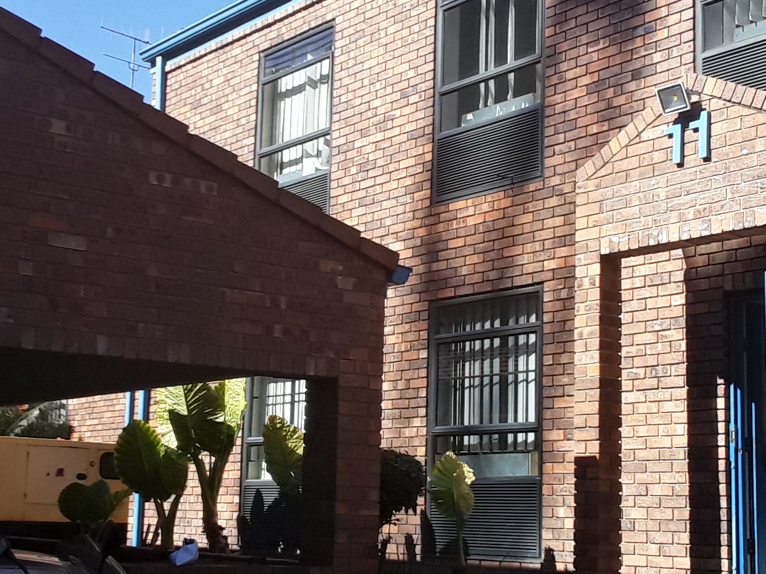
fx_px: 1372
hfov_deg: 31.2
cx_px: 376
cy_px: 282
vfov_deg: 23.7
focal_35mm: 62
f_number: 1.9
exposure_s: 1/695
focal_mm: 2.2
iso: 40
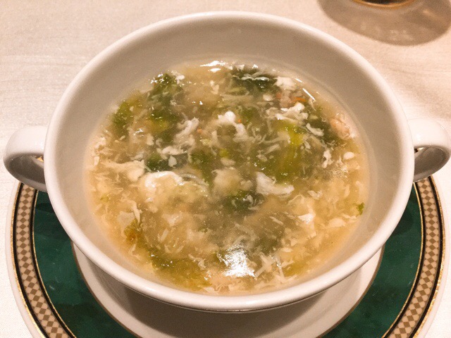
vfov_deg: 45.4
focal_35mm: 31
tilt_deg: -57.9
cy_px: 169
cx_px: 226
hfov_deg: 58.4
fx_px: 404
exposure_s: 1/24
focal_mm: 3.3
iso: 200
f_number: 2.4
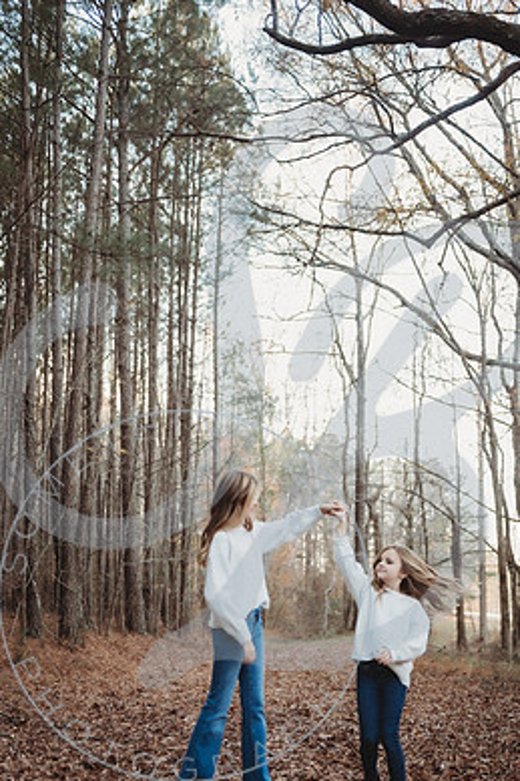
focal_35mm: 44
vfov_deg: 44.4
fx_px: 954
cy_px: 444
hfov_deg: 30.5
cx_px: 275
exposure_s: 1/250
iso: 500
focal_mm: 38
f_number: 2.8
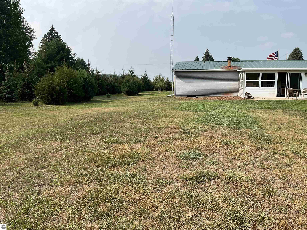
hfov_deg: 61.7
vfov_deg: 48.2
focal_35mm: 29
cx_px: 154
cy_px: 115
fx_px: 257
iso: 25
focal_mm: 3
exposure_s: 1/1848
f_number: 1.8
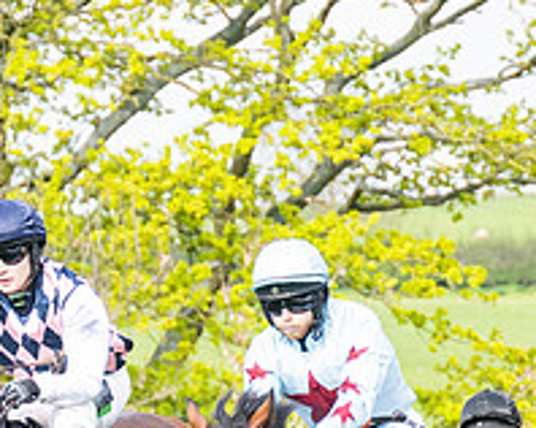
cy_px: 516
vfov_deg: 2.8
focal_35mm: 548
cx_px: 261
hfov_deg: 3.5
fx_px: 8685
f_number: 4
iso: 400
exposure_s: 1/1600
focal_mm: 98
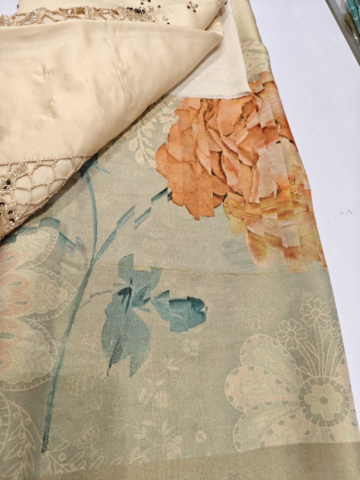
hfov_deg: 56.8
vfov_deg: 71.6
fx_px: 333
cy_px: 240
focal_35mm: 24
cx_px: 180
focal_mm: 5.59
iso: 80
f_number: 1.8
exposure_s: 1/100
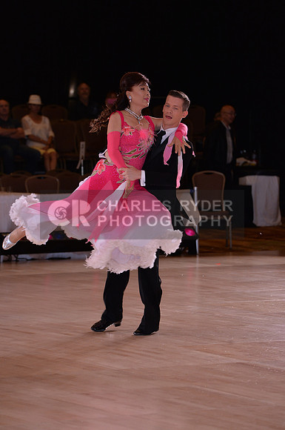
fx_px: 2382
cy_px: 215
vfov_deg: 10.3
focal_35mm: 200
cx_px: 142
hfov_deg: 6.8
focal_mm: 200
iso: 1600
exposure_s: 1/250
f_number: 5.6
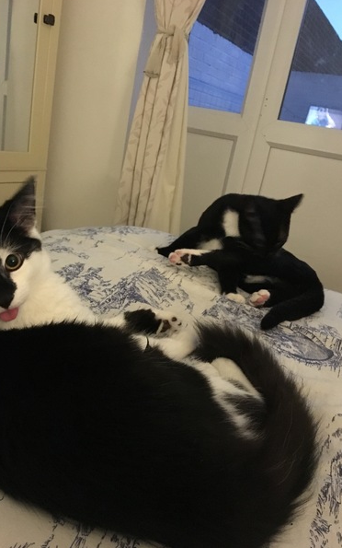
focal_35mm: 31
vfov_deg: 61.2
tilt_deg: -16.2
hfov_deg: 40.6
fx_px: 462
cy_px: 274
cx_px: 153
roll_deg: -10.0
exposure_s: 1/17
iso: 800
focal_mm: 4.15
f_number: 2.2
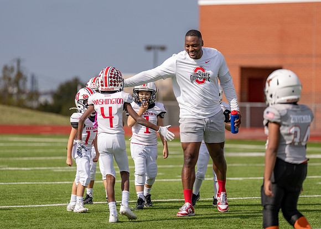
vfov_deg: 5.7
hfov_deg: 7.9
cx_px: 177
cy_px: 112
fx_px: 2311
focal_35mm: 254
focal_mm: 200
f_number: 2.8
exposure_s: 1/4000
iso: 160
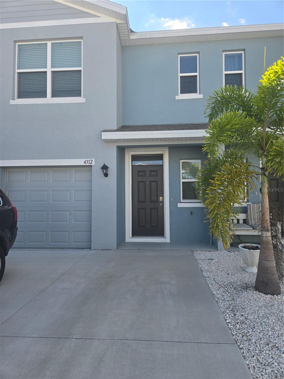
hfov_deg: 58.9
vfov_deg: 73.9
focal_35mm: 23
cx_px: 142
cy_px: 190
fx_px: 252
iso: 80
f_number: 1.8
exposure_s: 1/2308
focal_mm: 5.4
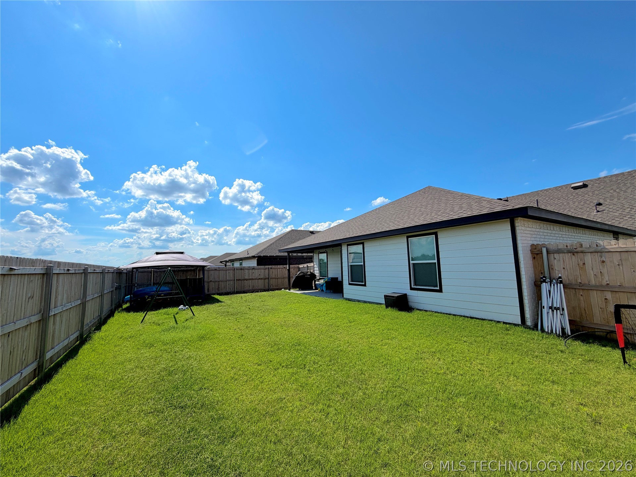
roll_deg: +2.3
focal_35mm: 14
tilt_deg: +5.4
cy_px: 238
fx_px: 257
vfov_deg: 85.7
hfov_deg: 102.1
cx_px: 318
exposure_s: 1/1848
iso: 20
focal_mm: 2.22
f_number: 2.2
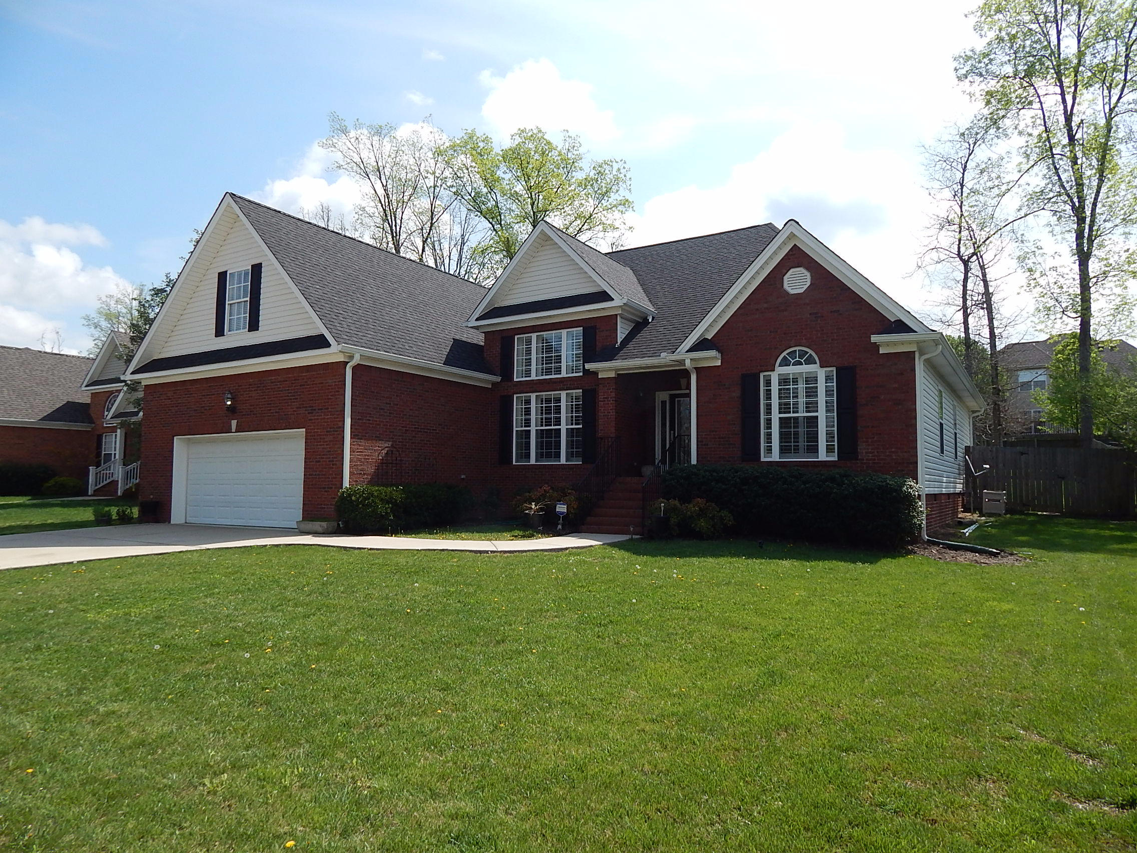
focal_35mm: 23
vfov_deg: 58.9
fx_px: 755
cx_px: 568
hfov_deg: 73.9
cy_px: 426
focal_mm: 4
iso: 125
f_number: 6
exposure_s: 1/400
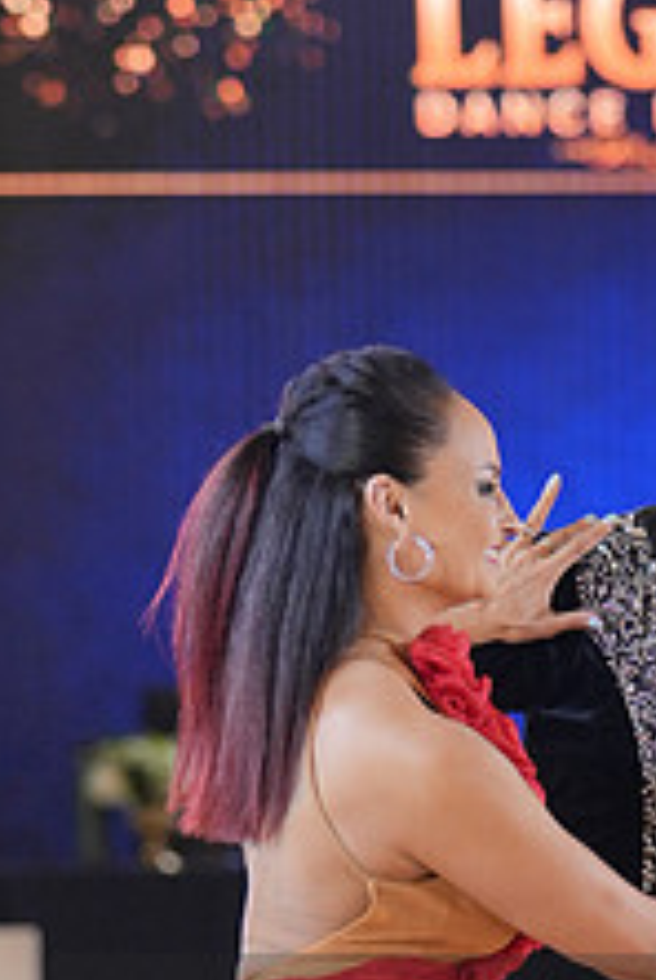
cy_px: 1104
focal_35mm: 354
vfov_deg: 5.8
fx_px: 9645
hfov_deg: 3.9
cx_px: 667
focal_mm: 90
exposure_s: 1/500
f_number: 2
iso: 1000
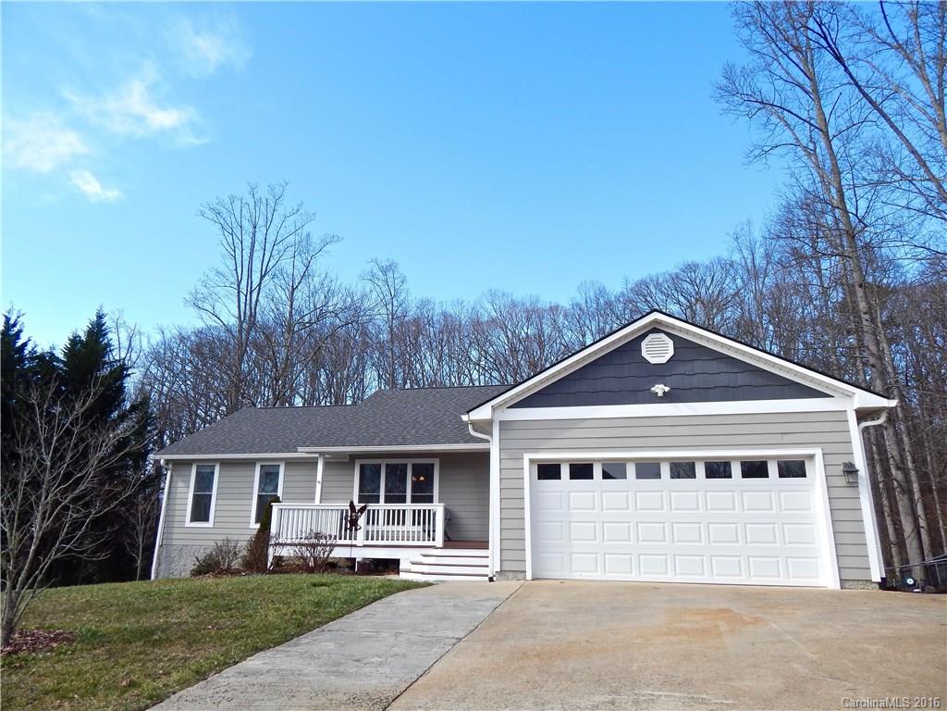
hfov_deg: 73.9
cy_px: 356
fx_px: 629
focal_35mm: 23
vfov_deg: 58.9
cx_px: 474
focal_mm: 4
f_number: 3
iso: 125
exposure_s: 1/800
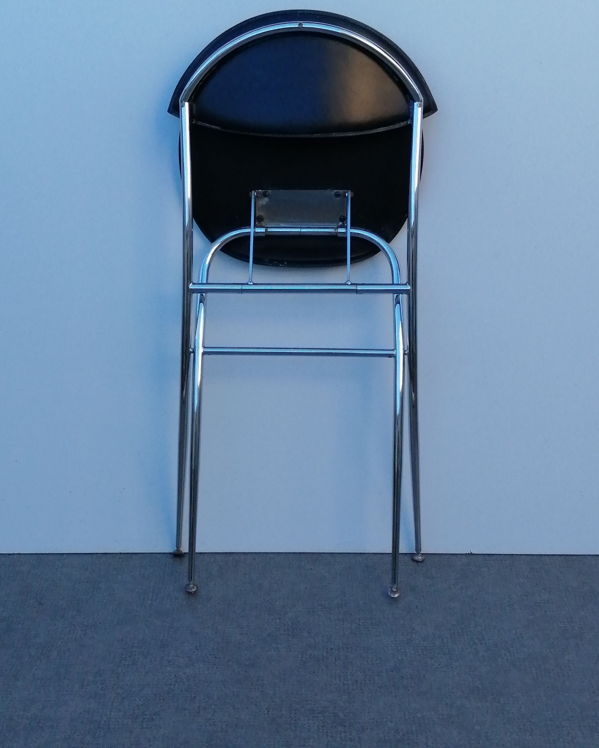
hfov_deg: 29.1
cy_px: 344
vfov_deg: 36.0
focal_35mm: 52
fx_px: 1152
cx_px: 301
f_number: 1.8
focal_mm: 3.46
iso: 50
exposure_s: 1/352
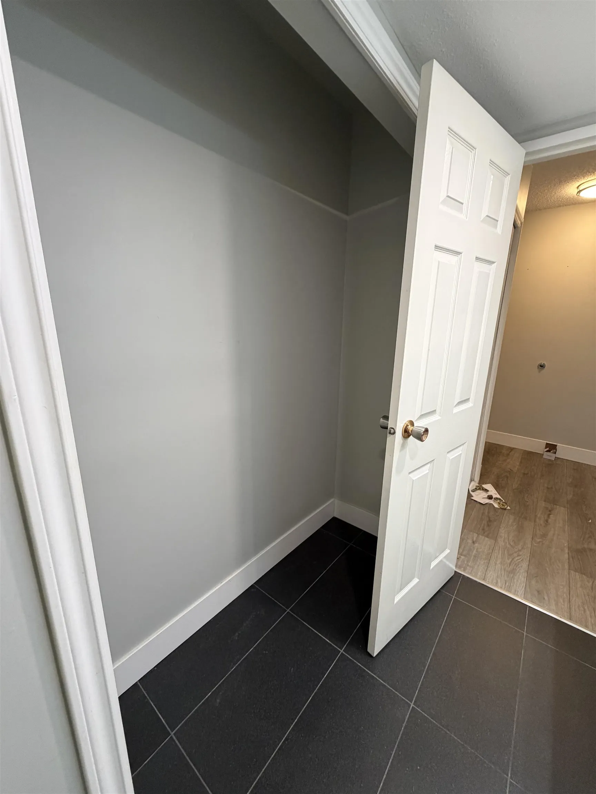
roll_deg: -1.1
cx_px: 298
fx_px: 321
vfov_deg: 102.1
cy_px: 397
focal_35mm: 14
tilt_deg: -12.9
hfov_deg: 85.7
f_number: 2.2
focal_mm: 2.22
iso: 320
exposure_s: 1/120
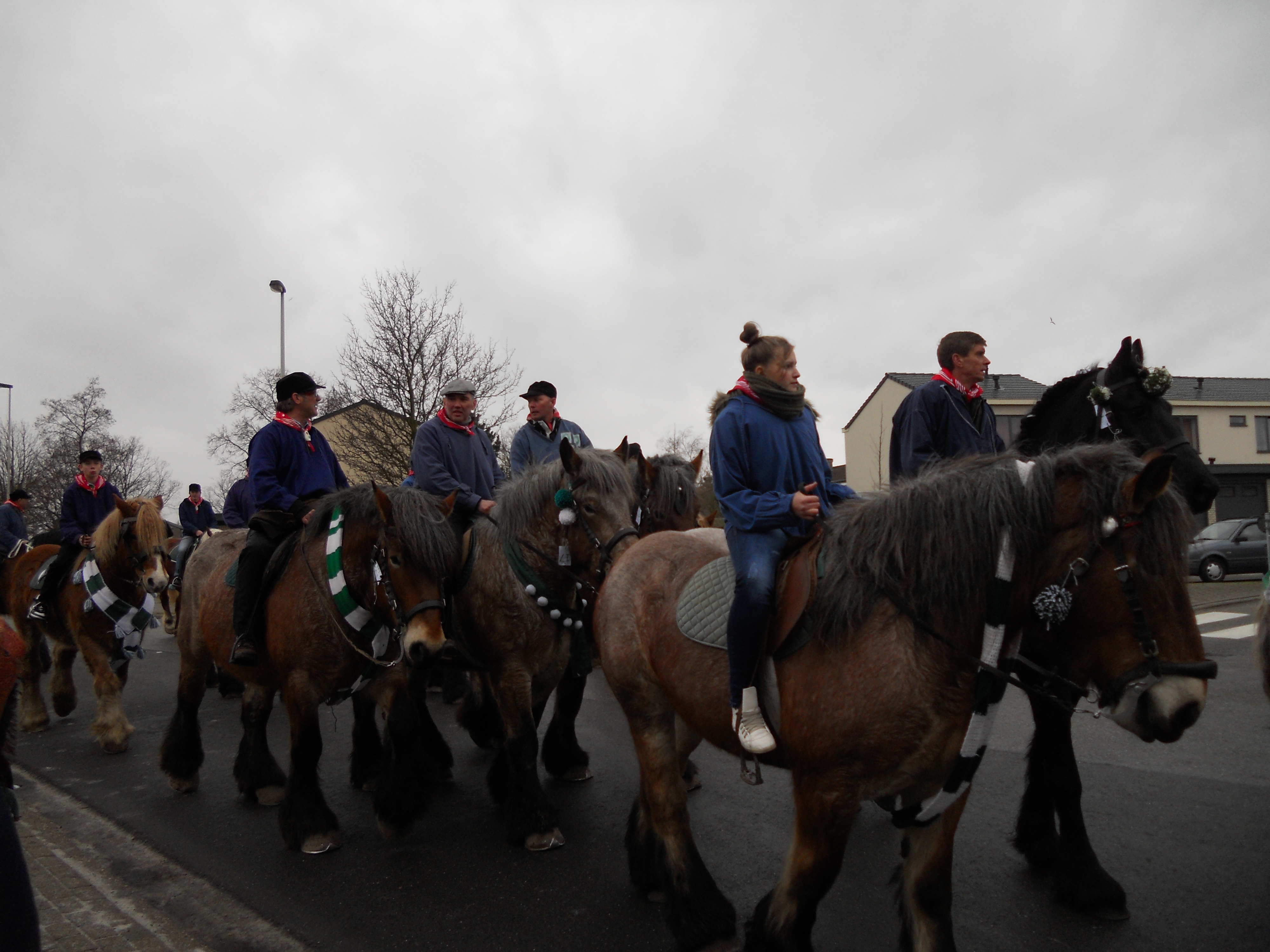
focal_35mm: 27
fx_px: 991
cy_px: 476
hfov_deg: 65.3
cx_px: 635
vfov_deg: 51.4
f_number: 3.2
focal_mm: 4.9
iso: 80
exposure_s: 1/160
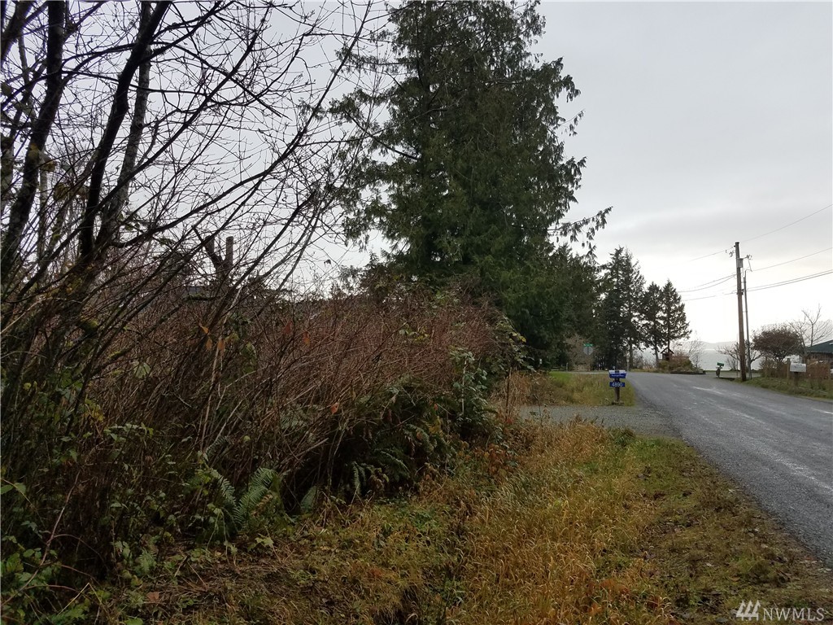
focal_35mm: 26
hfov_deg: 67.3
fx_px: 626
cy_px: 312
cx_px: 416
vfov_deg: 53.1
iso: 40
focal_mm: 4.2
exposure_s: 1/114
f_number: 1.7
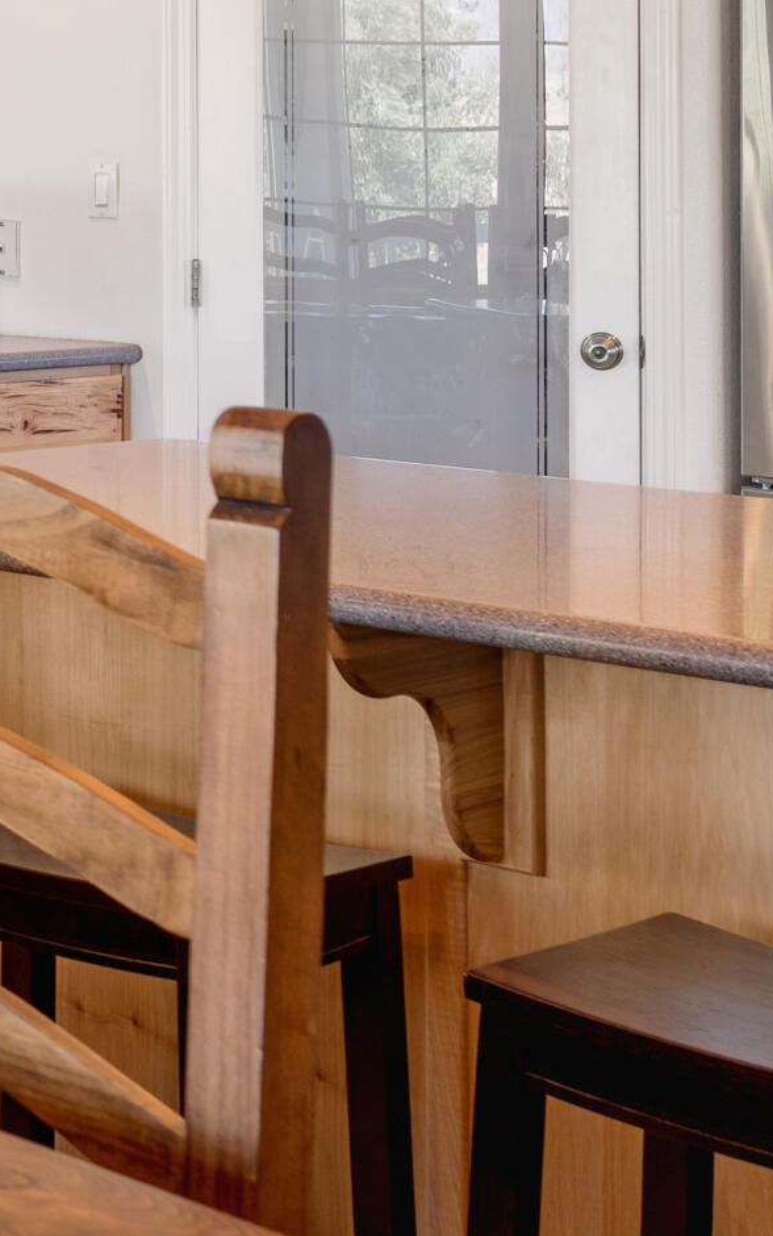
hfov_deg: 13.7
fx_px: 2628
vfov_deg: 25.8
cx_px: -864
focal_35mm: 78
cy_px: 183
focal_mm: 24
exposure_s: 1/6
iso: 320
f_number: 6.3
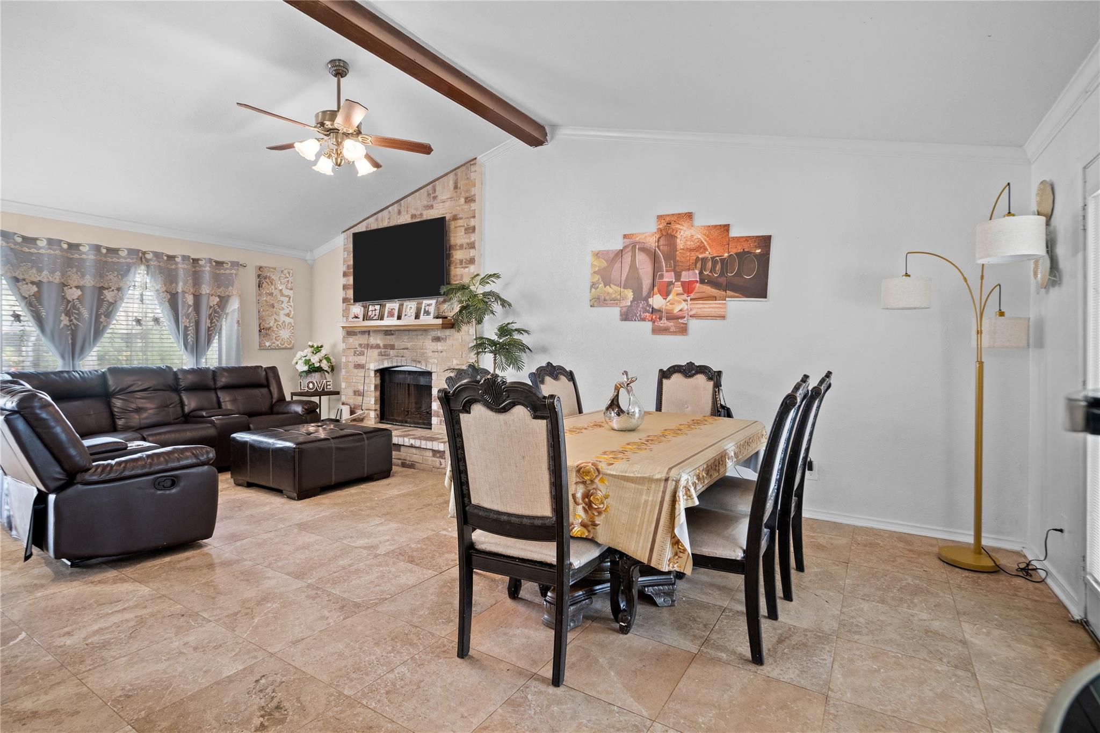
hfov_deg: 93.3
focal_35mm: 17
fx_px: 519
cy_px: 366
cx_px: 550
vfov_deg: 70.4
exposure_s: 2.5
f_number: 7.1
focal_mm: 17
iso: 800
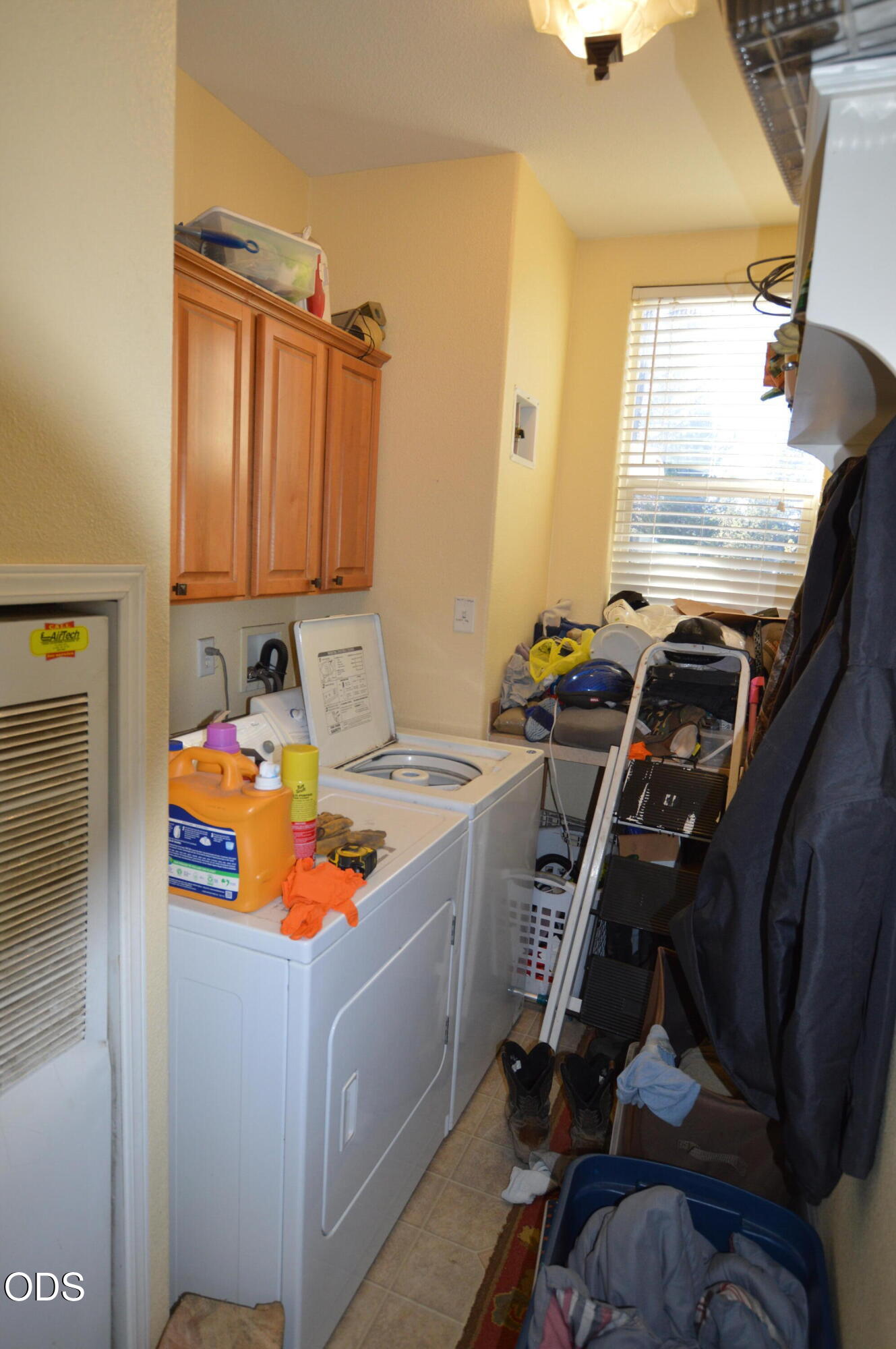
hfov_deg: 59.4
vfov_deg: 81.3
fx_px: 786
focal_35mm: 21
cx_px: 448
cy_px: 674
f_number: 4
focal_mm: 14
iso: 400
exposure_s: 1/100
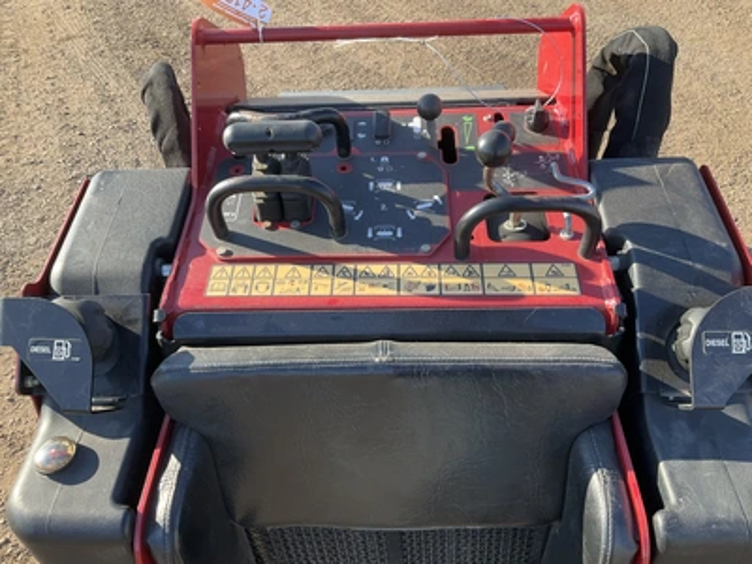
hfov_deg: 61.7
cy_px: 282
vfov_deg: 48.2
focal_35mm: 29
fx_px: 630
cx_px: 376
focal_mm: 3
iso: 25
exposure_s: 1/276
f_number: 1.8
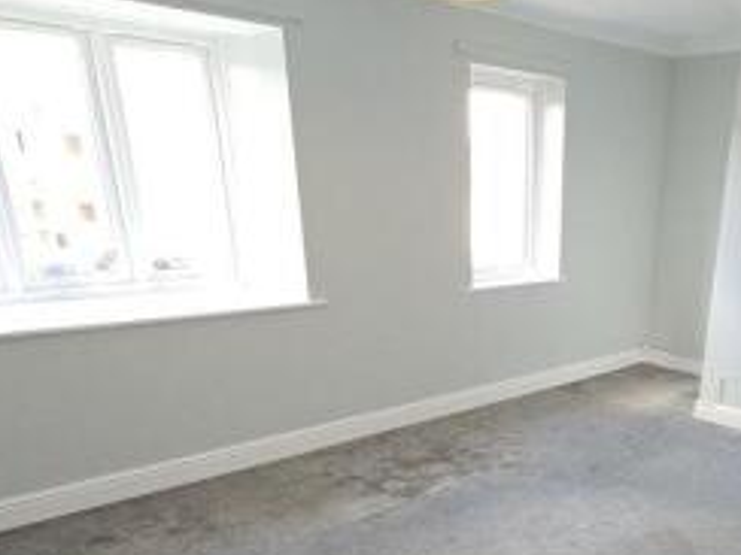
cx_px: 557
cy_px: 484
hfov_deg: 55.5
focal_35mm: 31
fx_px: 664
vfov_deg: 42.3
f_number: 2.2
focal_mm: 2.2
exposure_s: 1/50
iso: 125
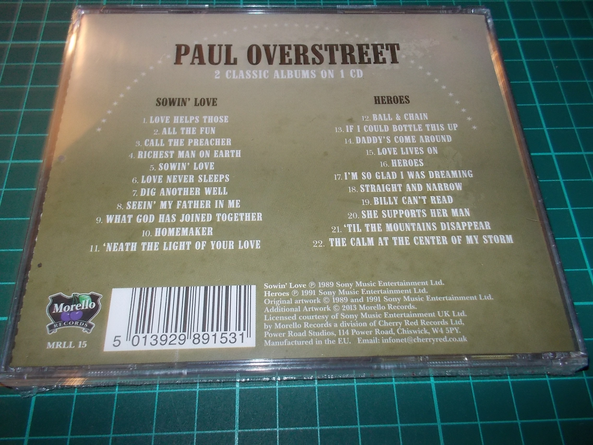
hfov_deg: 61.7
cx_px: 296
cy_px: 222
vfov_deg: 48.2
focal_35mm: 29
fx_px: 497
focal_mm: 4.1
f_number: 3.3
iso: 200
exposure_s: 1/30
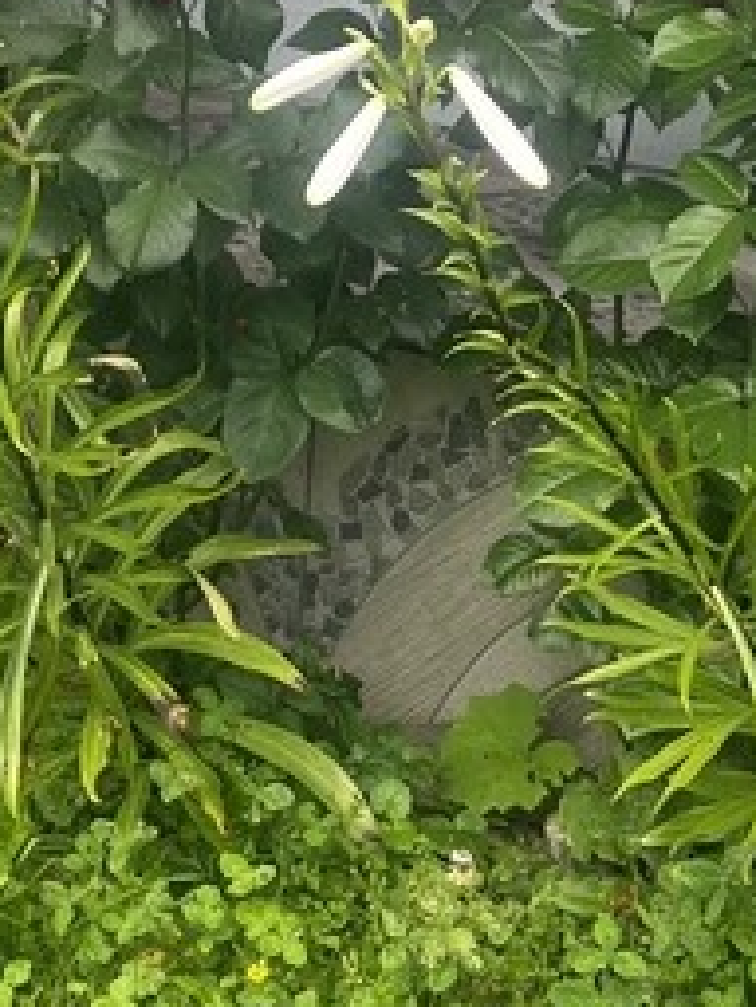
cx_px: -319
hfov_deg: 13.5
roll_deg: -2.3
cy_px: -500
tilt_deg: -4.6
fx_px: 3028
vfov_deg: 17.1
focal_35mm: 104
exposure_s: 1/138
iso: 40
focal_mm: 5.1
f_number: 1.6
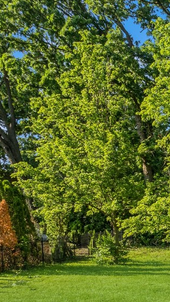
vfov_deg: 29.3
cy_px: 273
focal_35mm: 69
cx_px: 282
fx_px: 553
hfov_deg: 15.6
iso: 140
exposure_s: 1/160
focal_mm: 12.29
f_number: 2.8
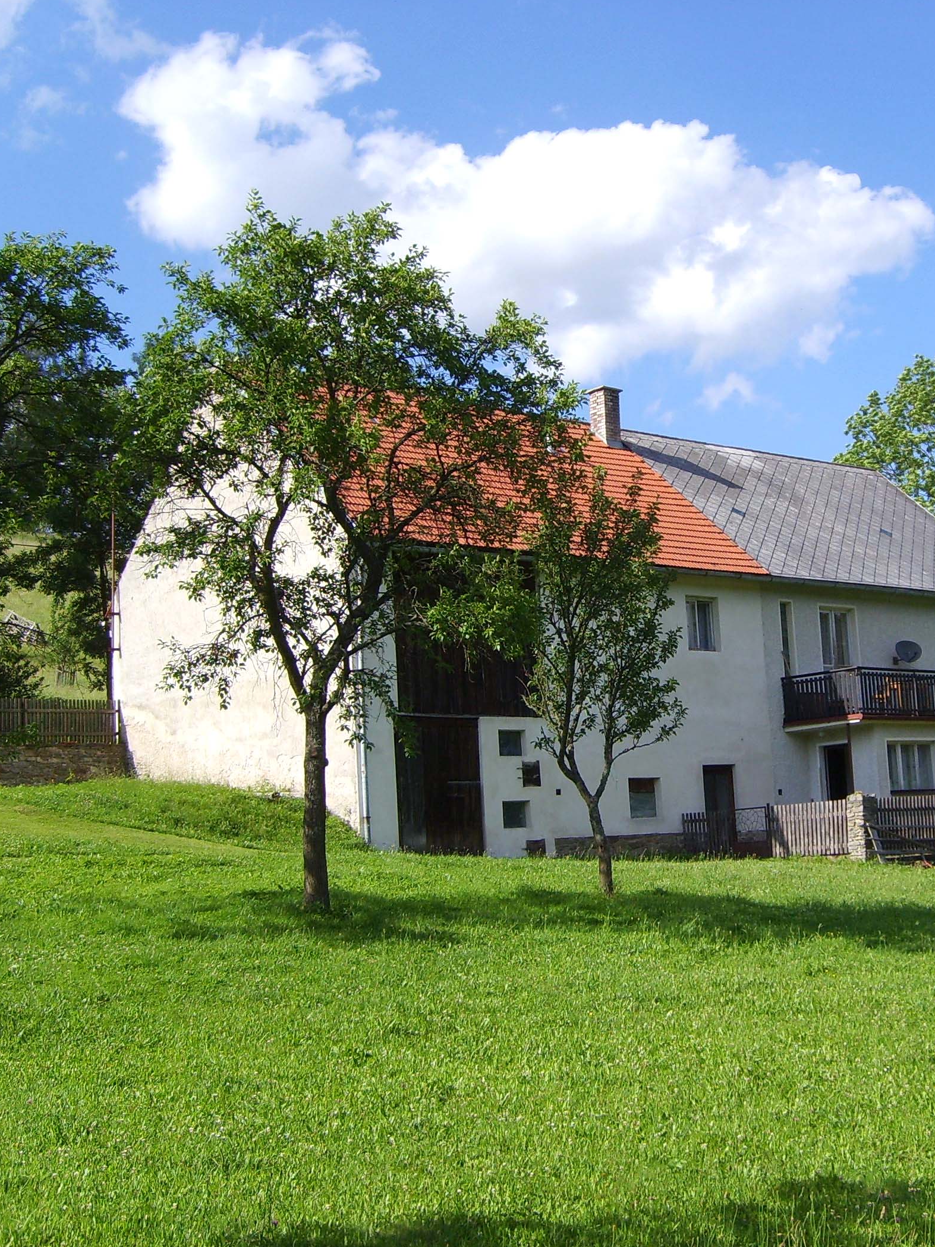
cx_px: 725
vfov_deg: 40.4
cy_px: 621
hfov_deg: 30.3
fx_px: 1692
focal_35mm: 47
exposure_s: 1/1000
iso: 50
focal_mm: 5.8
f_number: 2.8
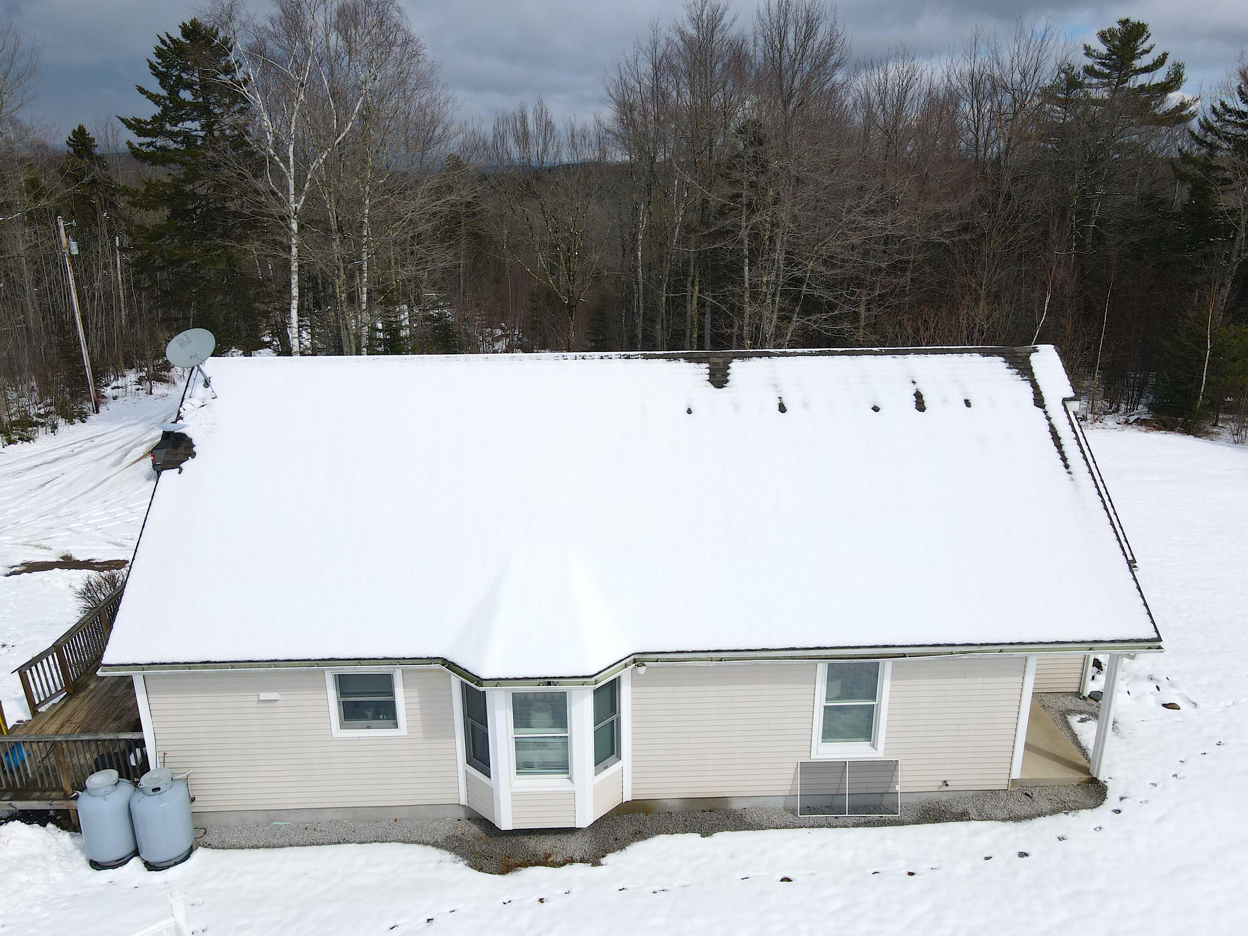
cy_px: 468
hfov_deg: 71.6
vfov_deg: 56.8
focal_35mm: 24
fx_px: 865
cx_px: 624
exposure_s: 1/1600
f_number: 2.8
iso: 100
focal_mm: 4.5
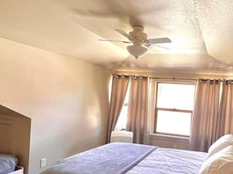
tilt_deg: -2.5
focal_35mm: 28
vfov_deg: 49.3
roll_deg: -3.9
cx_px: 171
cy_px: 105
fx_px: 188
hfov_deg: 60.5
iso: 125
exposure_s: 1/99
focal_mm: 1.57
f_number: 1.8
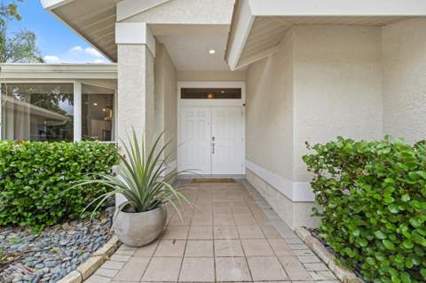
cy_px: 142
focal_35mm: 14
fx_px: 165
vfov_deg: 81.1
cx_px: 213
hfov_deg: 104.3
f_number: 9
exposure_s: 1/20
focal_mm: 14
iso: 250
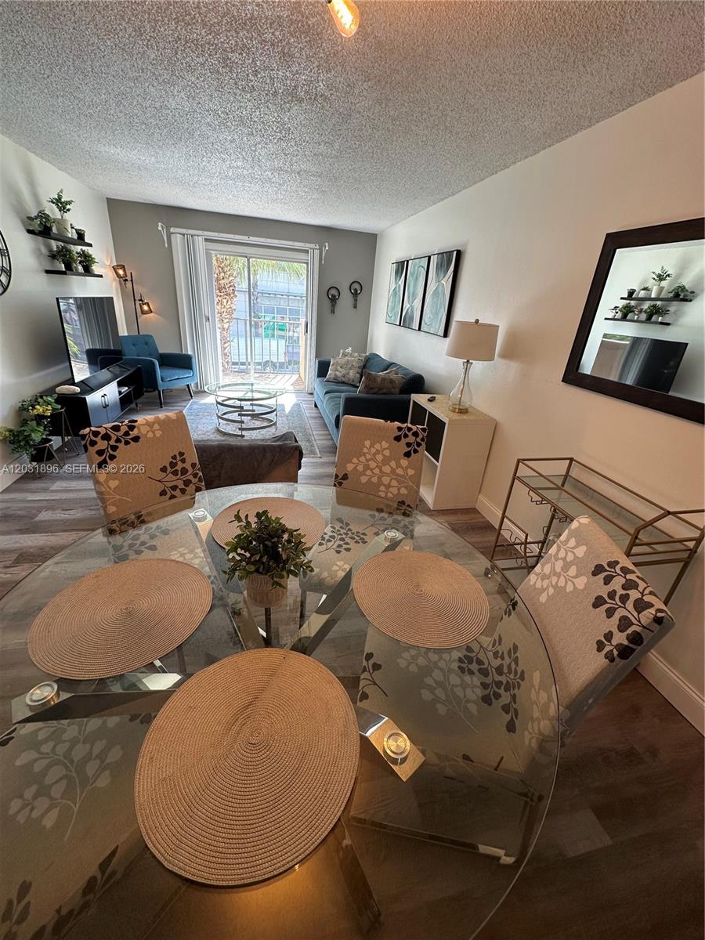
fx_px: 380
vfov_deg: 102.1
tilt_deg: -22.6
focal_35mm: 14
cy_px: 470
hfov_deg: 85.7
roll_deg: -6.0
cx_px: 352
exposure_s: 1/120
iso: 64
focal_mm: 2.22
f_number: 2.2
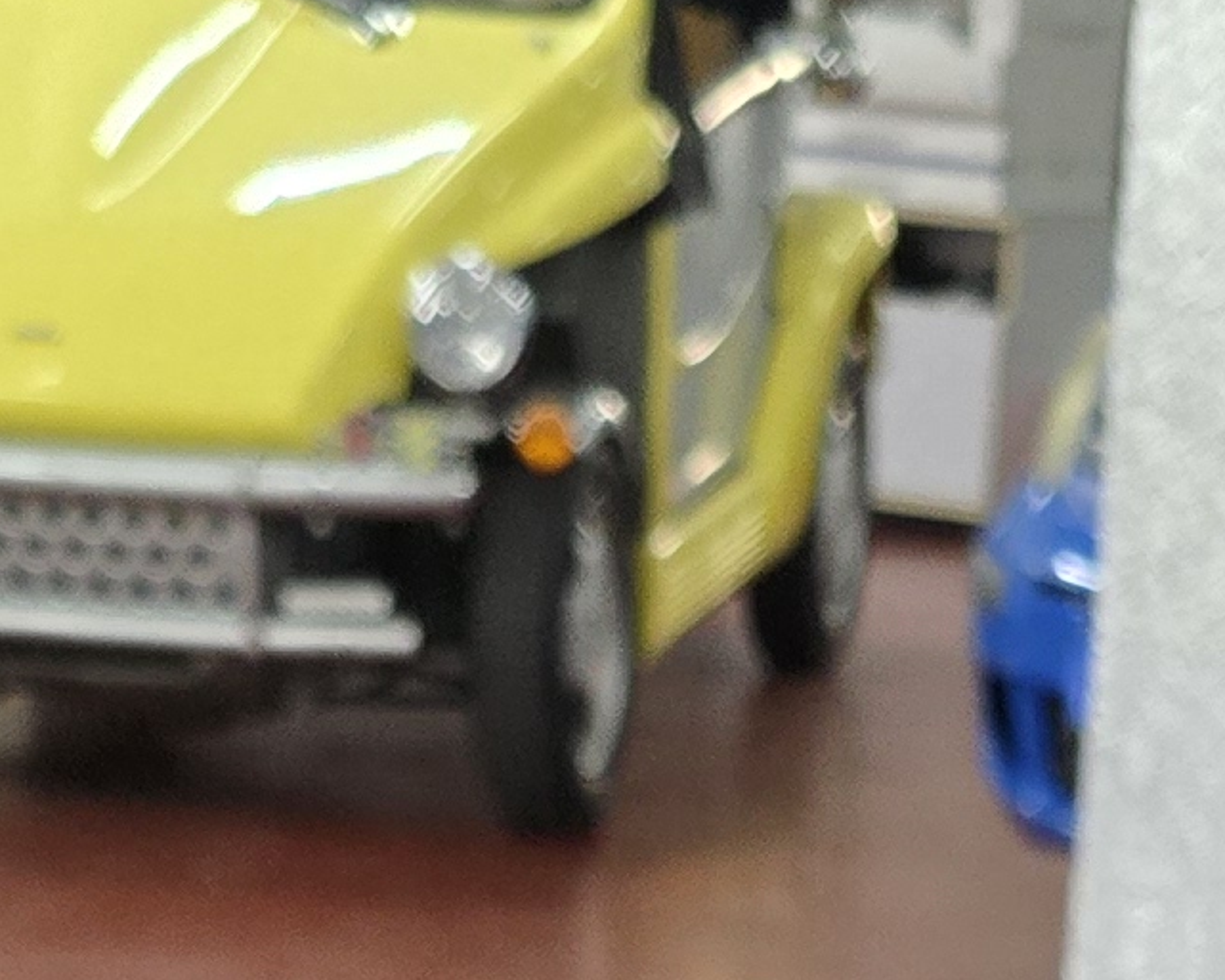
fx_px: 5077
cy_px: 2829
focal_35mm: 140
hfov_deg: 13.8
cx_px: 745
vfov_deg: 9.1
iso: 1000
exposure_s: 1/100
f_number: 1.7
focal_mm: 6.3
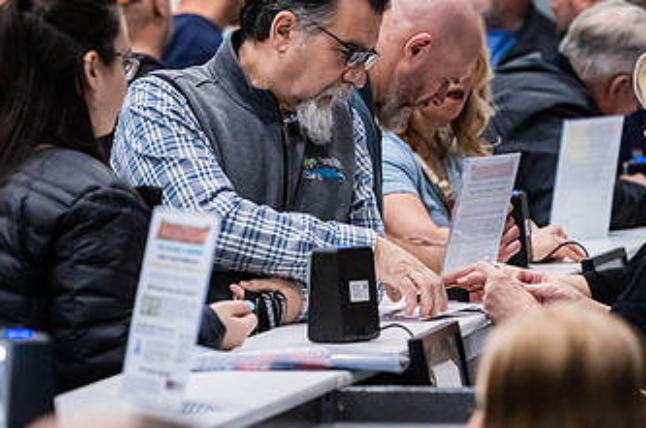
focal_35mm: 289
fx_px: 5178
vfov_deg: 4.7
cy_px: 64
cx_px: 264
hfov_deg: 7.1
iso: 6400
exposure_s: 1/200
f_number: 5.6
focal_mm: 165
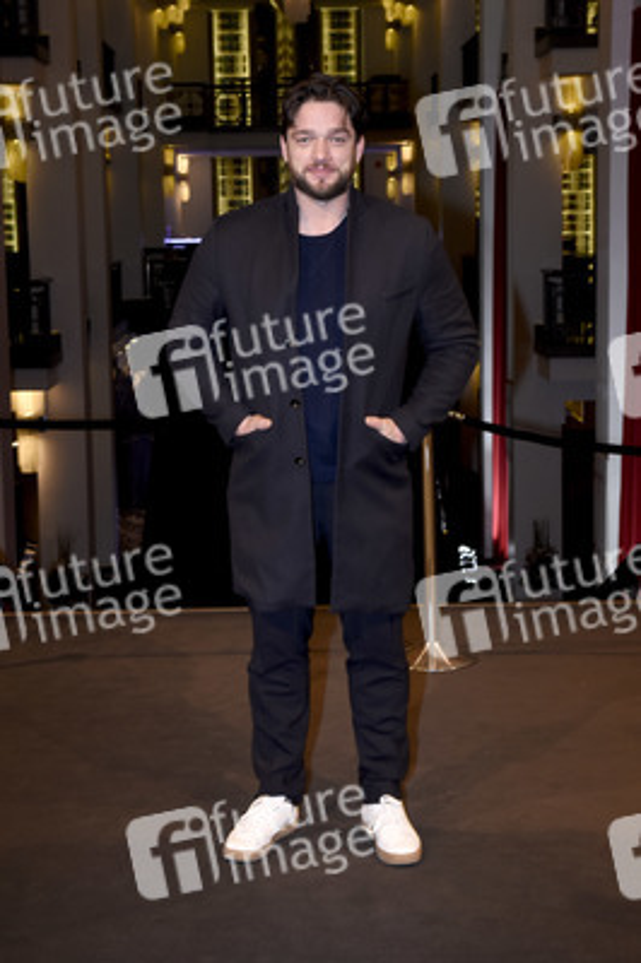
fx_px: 1364
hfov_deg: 26.4
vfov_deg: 38.9
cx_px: 320
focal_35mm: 51
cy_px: 482
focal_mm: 34
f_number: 6.3
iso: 800
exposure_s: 1/80
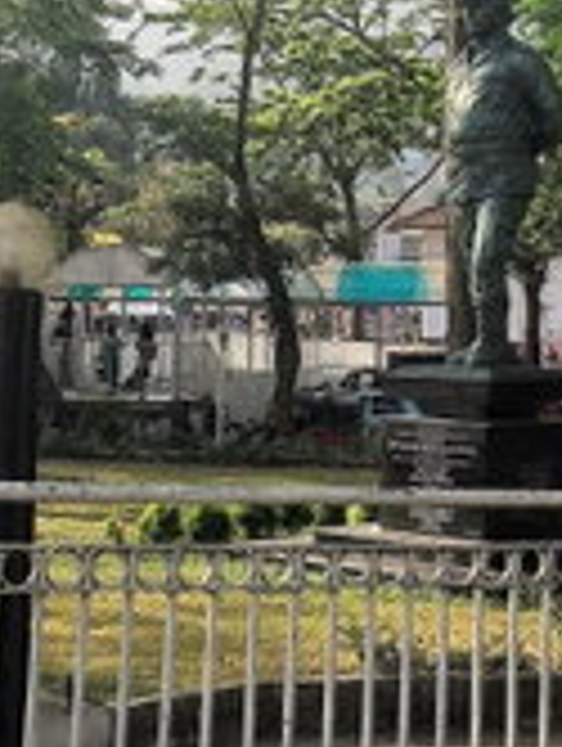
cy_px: 115
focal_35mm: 93
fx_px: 2008
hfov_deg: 15.9
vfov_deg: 20.7
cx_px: 427
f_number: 2.2
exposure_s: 1/860
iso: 32
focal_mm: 4.15
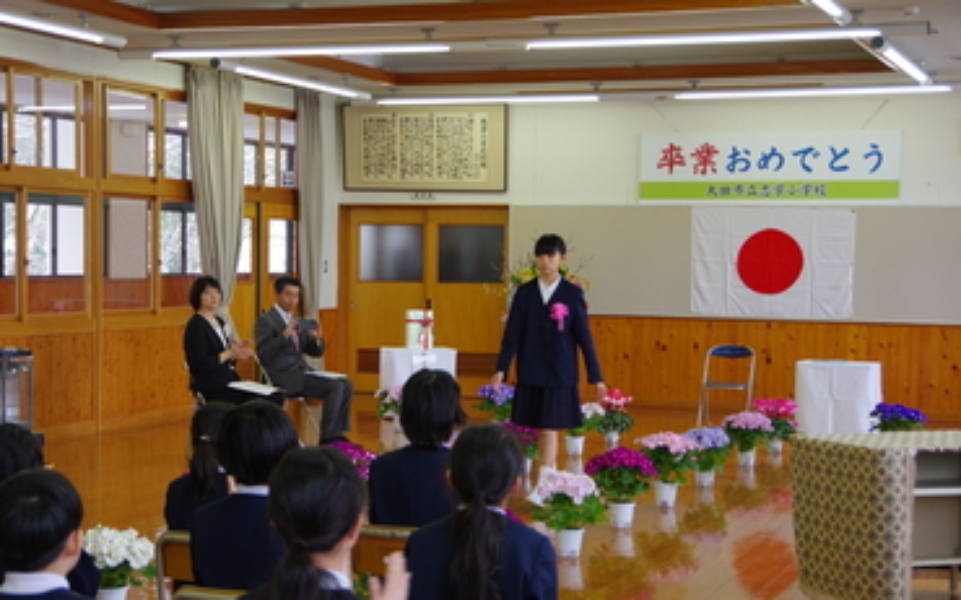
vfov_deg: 19.7
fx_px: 1728
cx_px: 458
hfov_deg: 31.1
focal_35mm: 66
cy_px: 314
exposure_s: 1/100
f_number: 4.5
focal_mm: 40
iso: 800
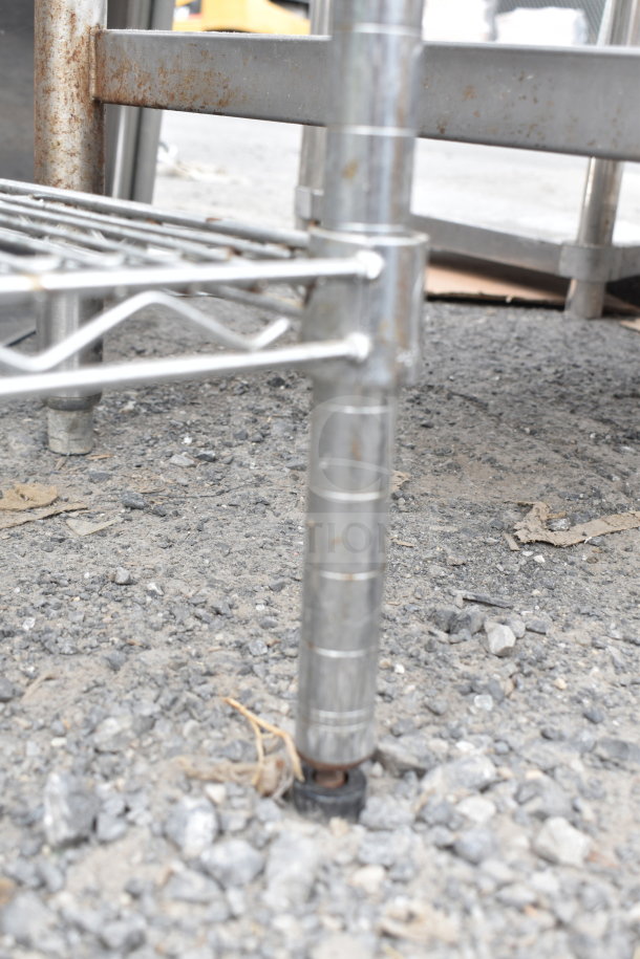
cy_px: 480
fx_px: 1160
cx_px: 320
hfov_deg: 30.8
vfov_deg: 45.0
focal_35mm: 44
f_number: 5.6
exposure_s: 1/125
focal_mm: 29
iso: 200
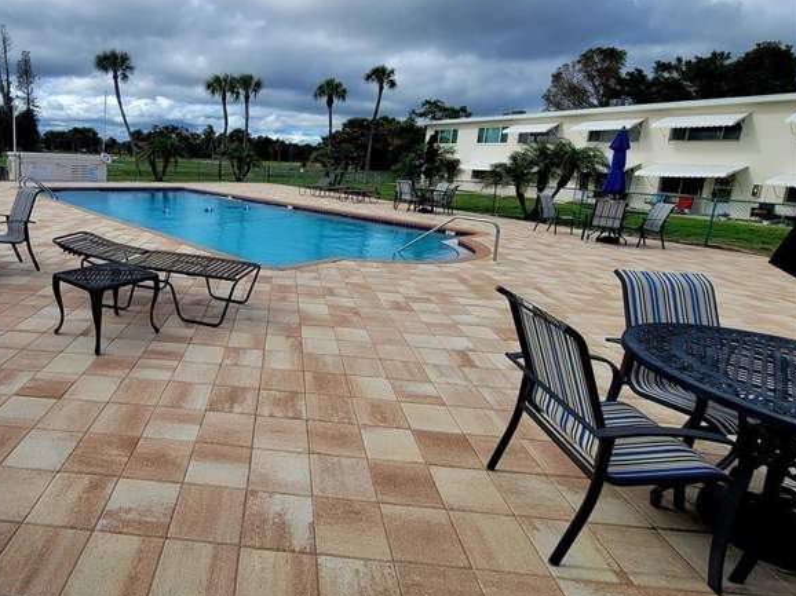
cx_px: 251
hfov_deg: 84.0
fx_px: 414
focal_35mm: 18
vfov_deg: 70.9
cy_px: 244
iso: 50
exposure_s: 1/2500
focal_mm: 2.2
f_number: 2.2
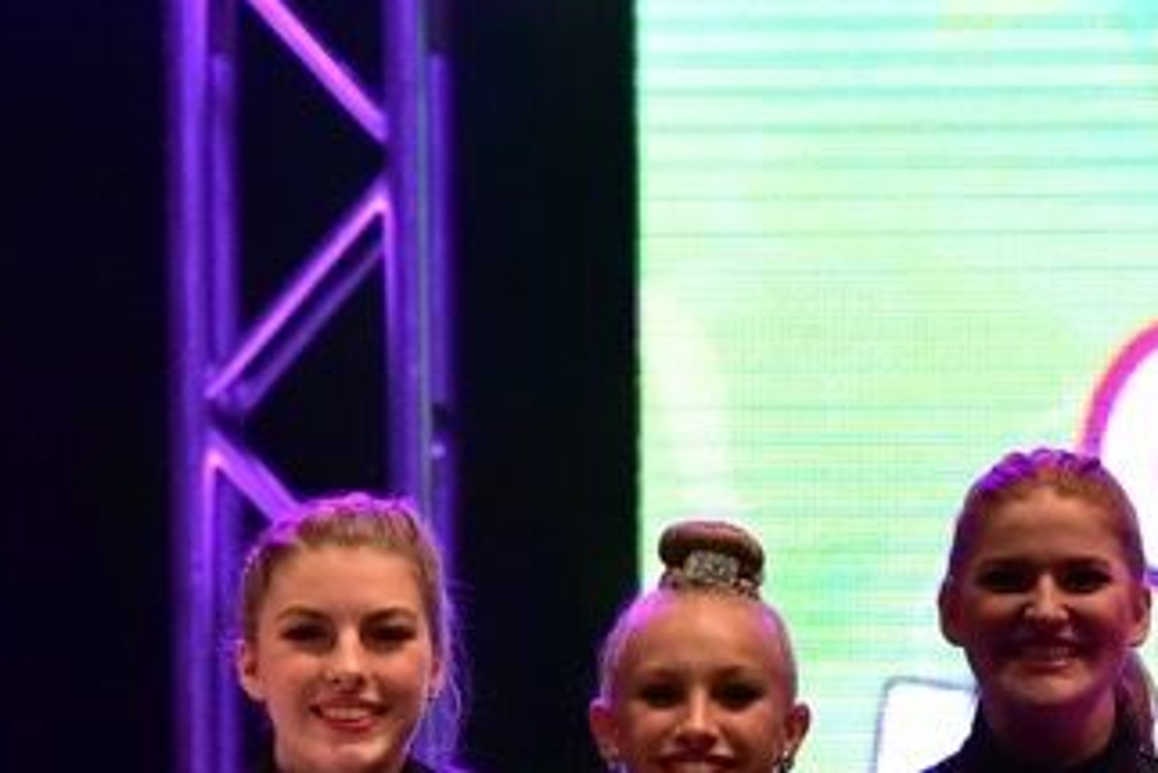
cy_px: 1158
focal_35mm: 516
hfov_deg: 4.0
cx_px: 1510
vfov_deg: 2.7
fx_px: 16605
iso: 5000
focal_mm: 130
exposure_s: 1/1000
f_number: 4
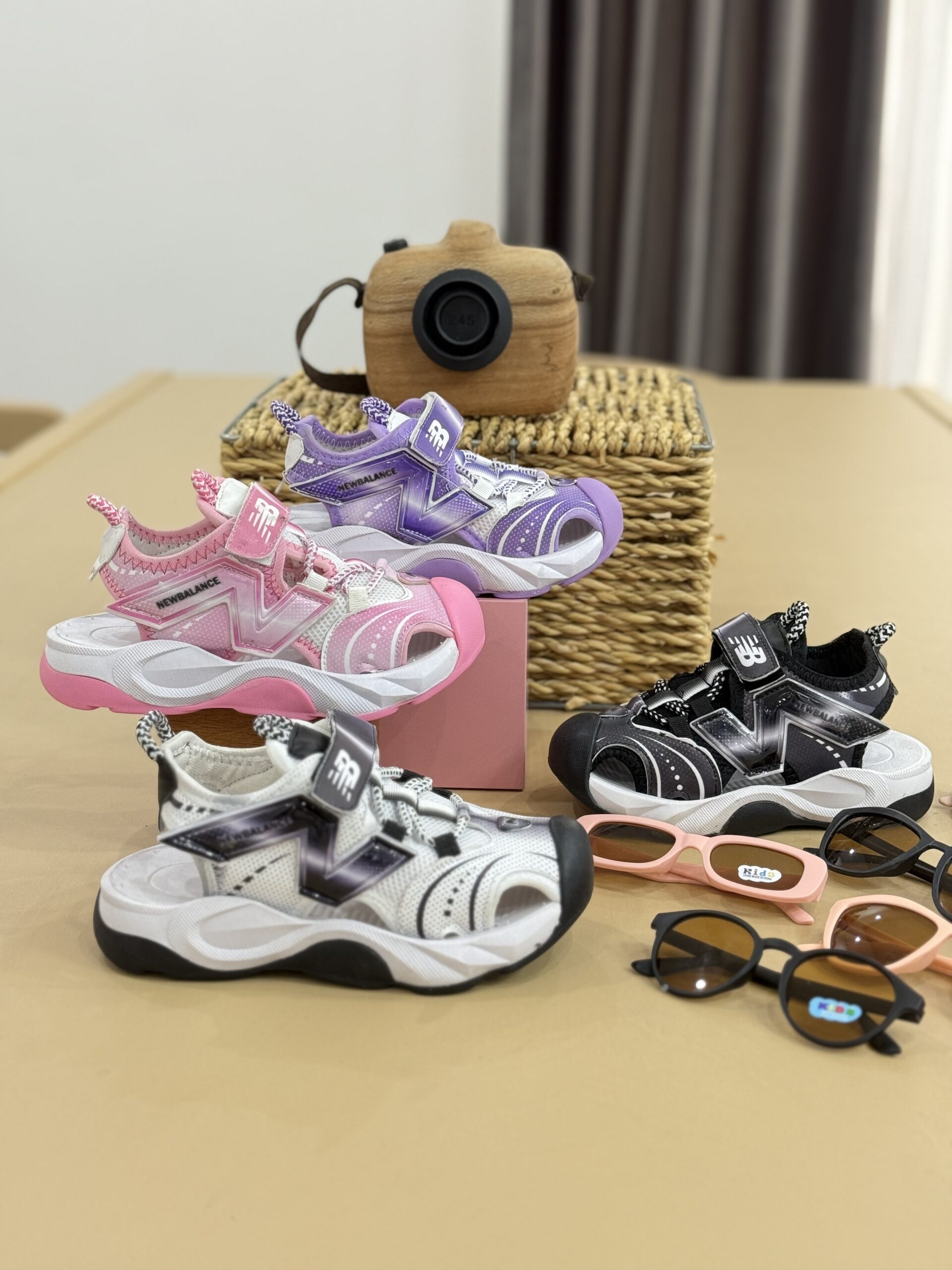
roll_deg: -0.2
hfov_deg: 30.3
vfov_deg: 39.7
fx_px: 1760
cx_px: 476
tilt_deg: -17.9
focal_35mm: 48
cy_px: 635
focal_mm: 6.76
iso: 160
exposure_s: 1/50
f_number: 1.78
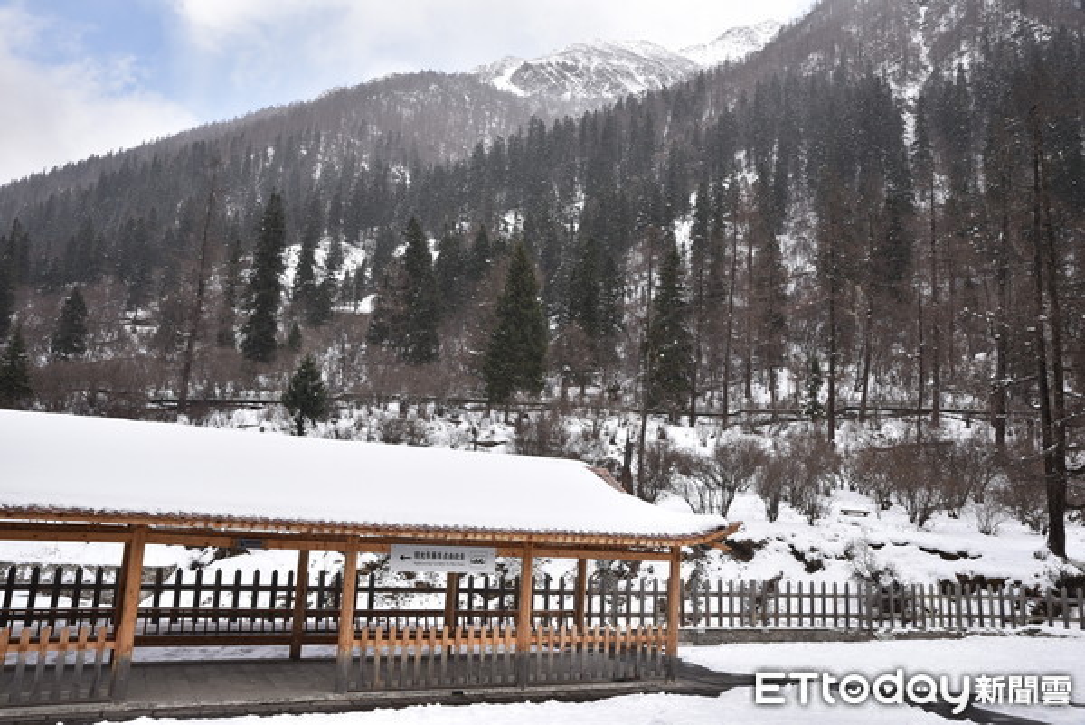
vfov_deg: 43.7
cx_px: 542
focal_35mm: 30
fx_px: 905
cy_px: 362
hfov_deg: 61.9
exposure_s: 1/100
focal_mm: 30
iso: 200
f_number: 11
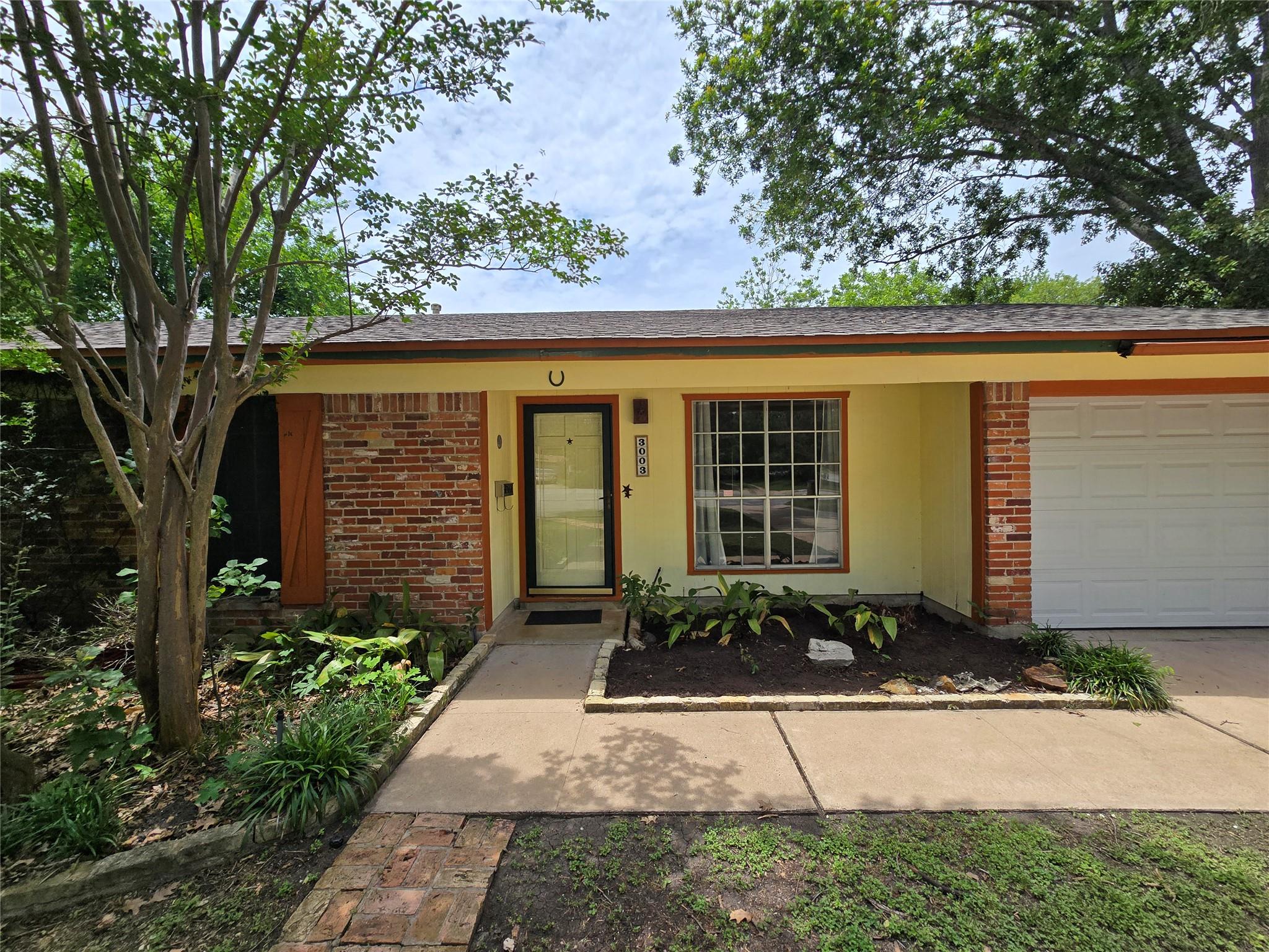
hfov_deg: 106.2
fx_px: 477
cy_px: 476
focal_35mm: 13
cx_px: 634
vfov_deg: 89.9
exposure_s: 1/2198
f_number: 2.2
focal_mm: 2.2
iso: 50
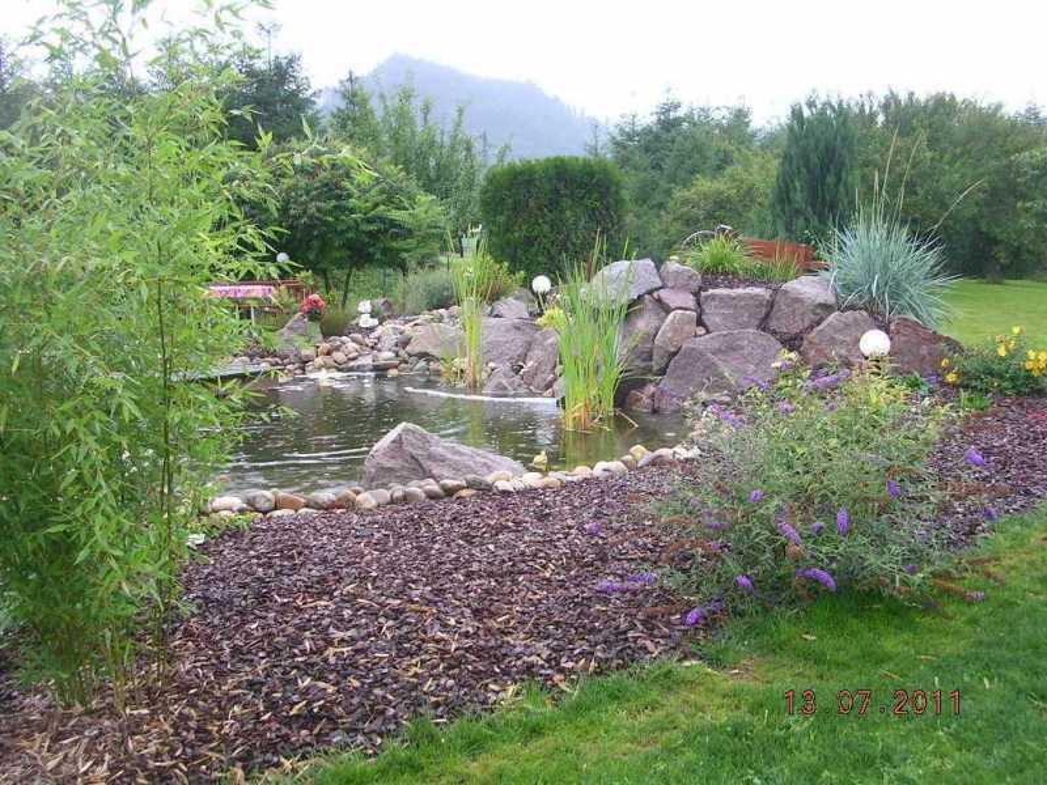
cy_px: 392
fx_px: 1149
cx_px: 524
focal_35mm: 38
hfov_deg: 49.0
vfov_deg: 37.7
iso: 50
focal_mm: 5.8
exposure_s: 1/64.4
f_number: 2.8
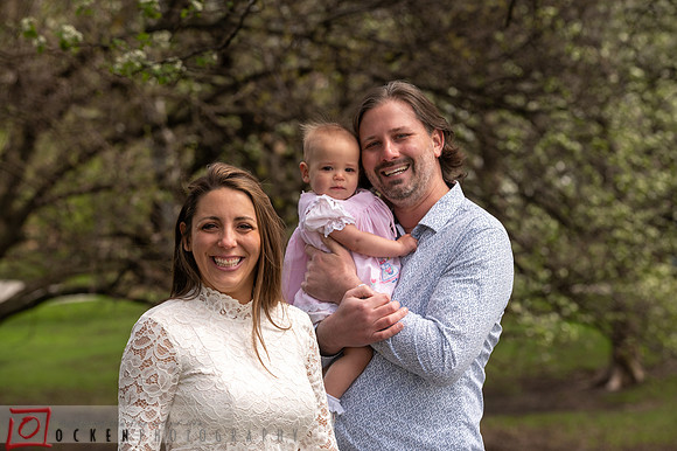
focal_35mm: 169
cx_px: 357
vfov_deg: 8.1
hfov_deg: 12.2
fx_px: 3168
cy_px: 223
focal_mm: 160
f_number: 6.3
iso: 320
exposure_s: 1/320
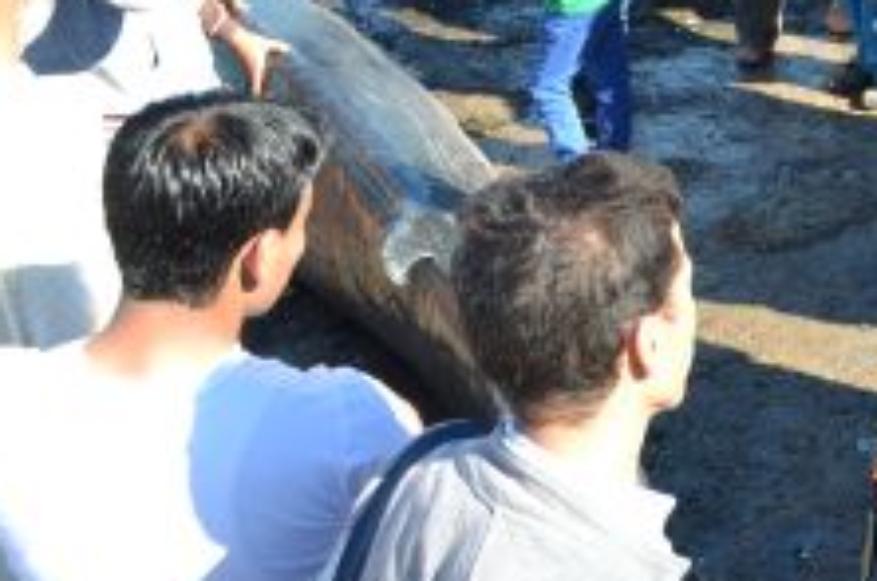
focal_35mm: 78
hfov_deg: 22.8
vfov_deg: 17.3
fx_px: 1896
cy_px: 123
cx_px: 1177
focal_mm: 18
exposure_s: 1/160
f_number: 6.3
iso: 100
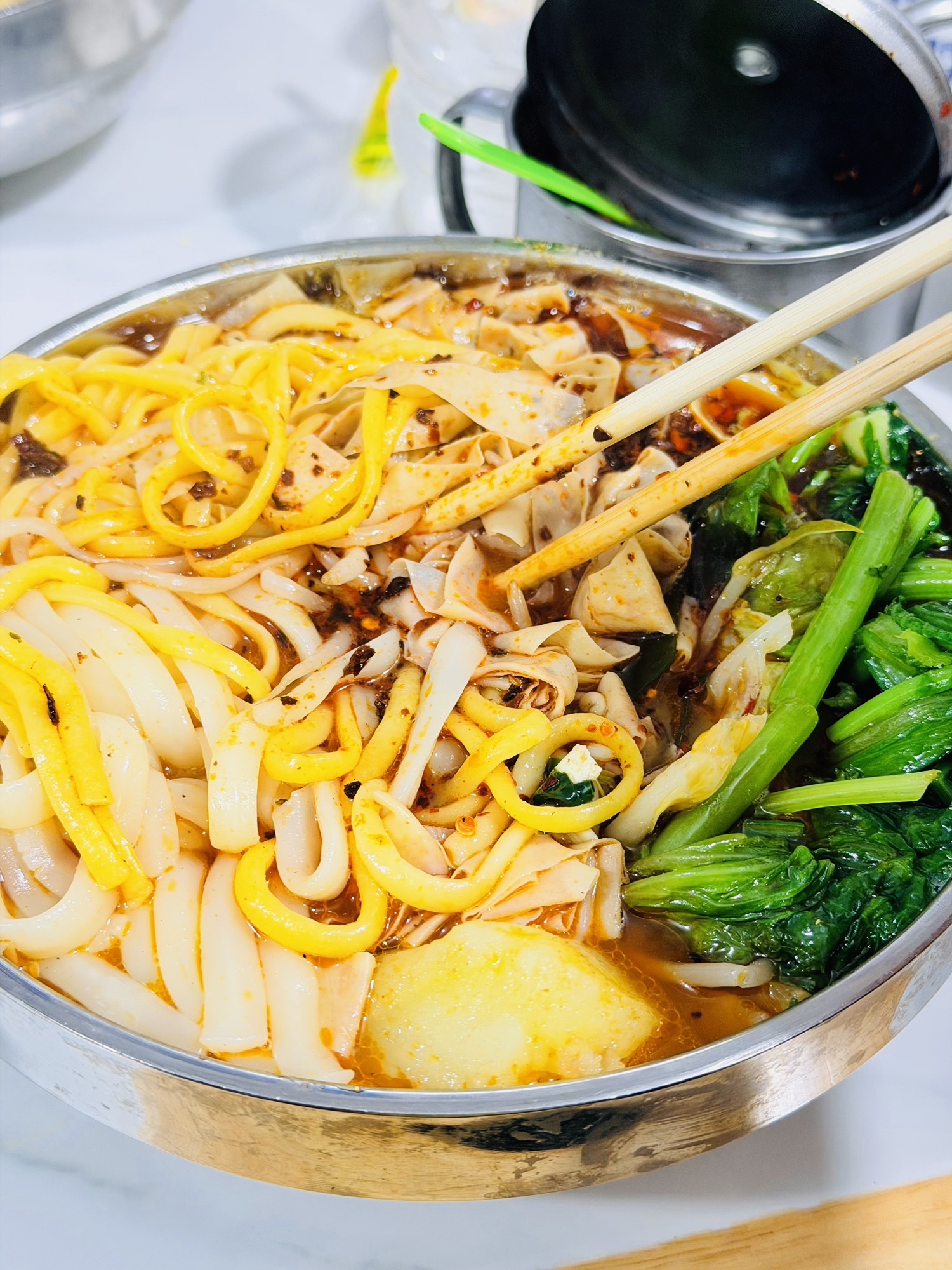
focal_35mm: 48
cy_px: 635
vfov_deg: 39.7
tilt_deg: -46.5
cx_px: 476
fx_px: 1760
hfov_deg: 30.3
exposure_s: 1/50
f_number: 1.78
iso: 125
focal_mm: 6.76
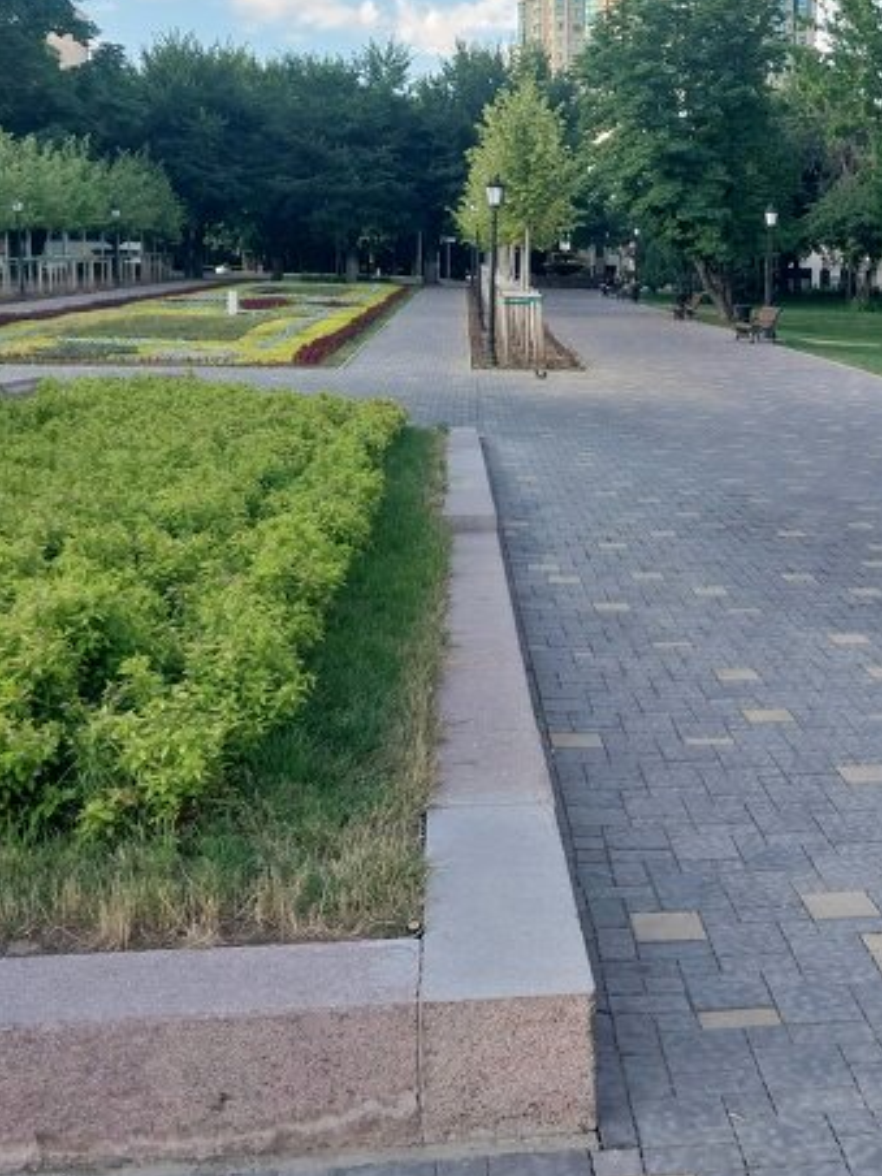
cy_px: 419
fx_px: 1563
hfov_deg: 30.6
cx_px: 734
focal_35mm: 46
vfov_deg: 40.9
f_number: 1.8
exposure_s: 1/167
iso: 20
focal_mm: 4
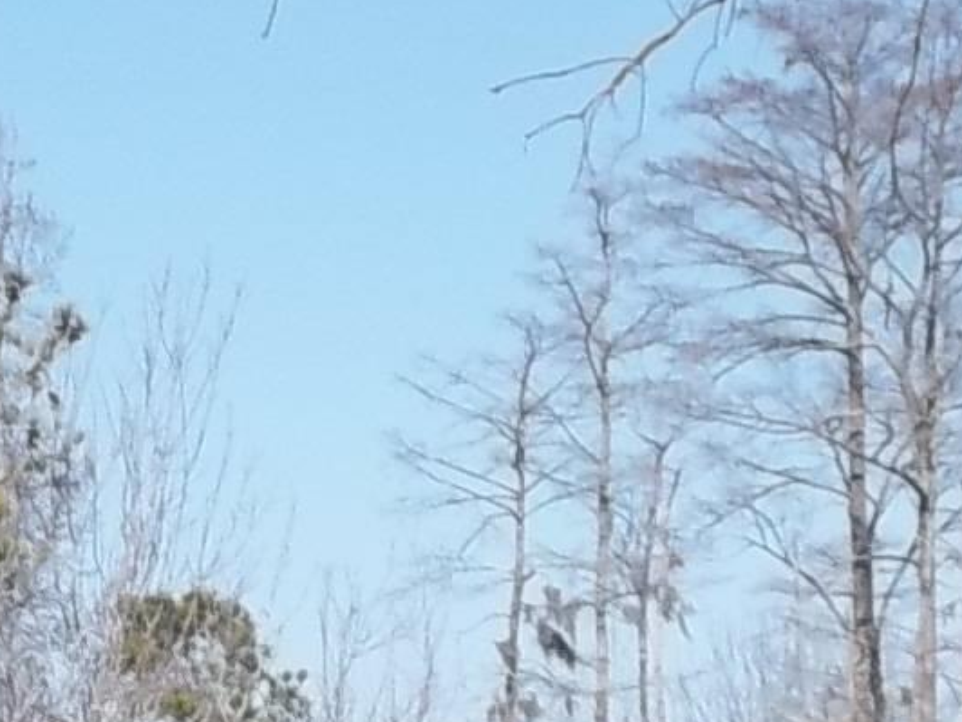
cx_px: 4
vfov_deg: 4.5
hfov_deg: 6.0
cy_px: 1209
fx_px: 9199
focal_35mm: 331
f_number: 11
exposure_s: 1/160
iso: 80
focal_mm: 15.4
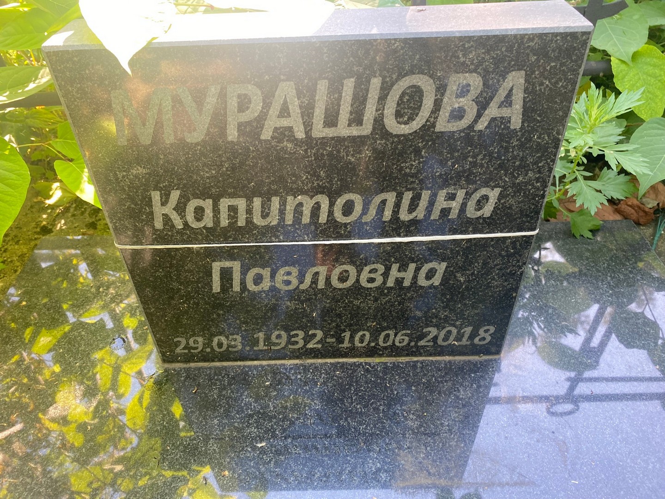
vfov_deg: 53.1
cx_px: 332
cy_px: 250
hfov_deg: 67.3
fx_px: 499
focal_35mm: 26
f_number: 1.8
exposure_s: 1/121
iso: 125
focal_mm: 4.25
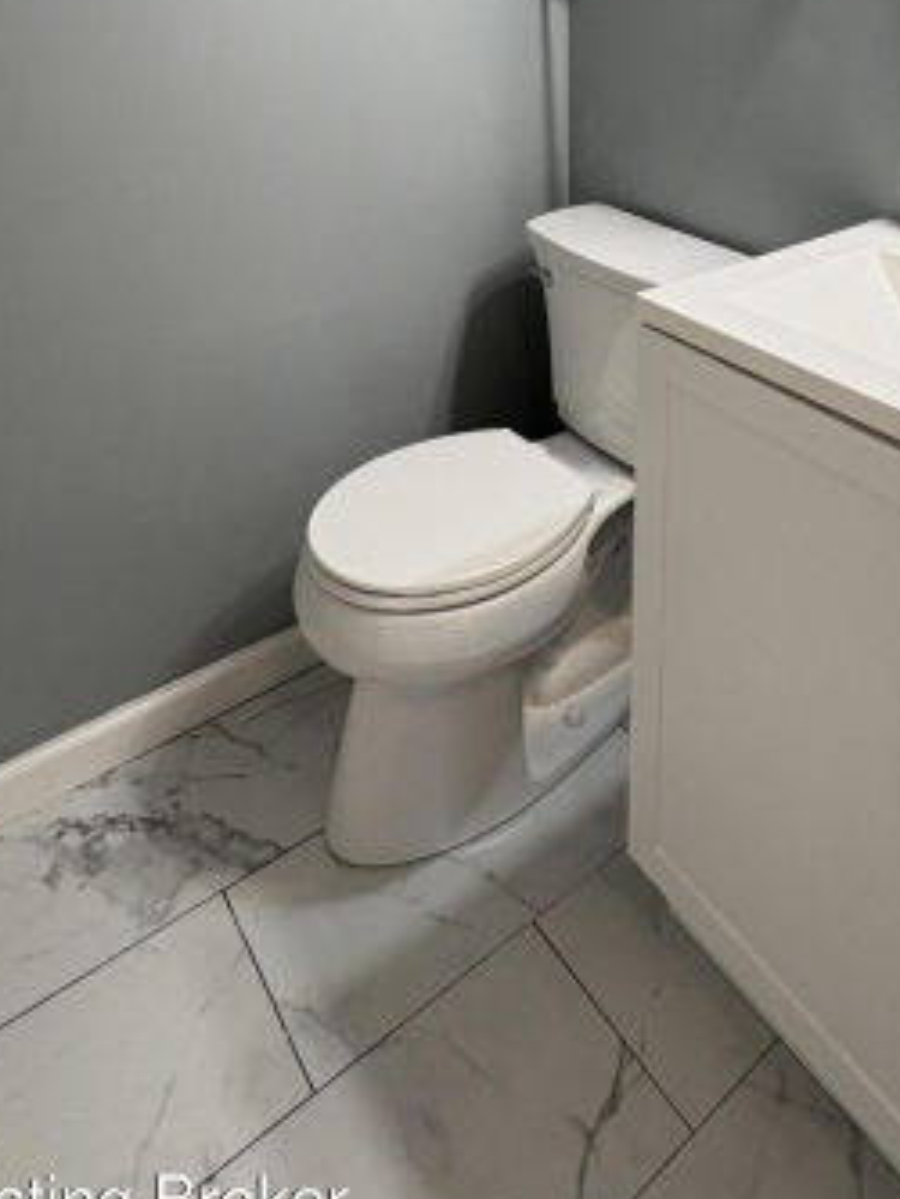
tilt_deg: -10.1
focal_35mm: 28
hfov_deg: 48.7
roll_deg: -1.0
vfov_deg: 54.8
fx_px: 970
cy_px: 110
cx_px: 616
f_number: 2.2
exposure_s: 1/120
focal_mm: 2.22
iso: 200
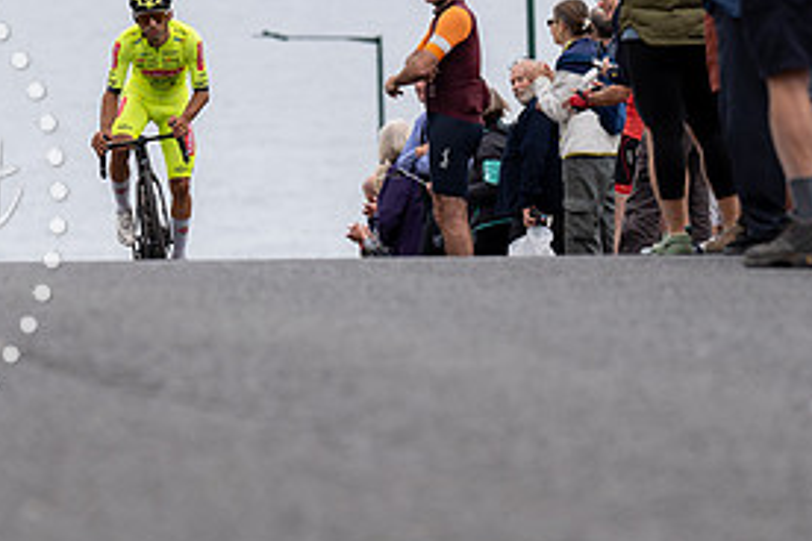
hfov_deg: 6.3
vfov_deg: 4.2
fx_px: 7398
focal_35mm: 328
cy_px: 46
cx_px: 247
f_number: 3.5
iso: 320
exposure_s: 1/1000
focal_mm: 156
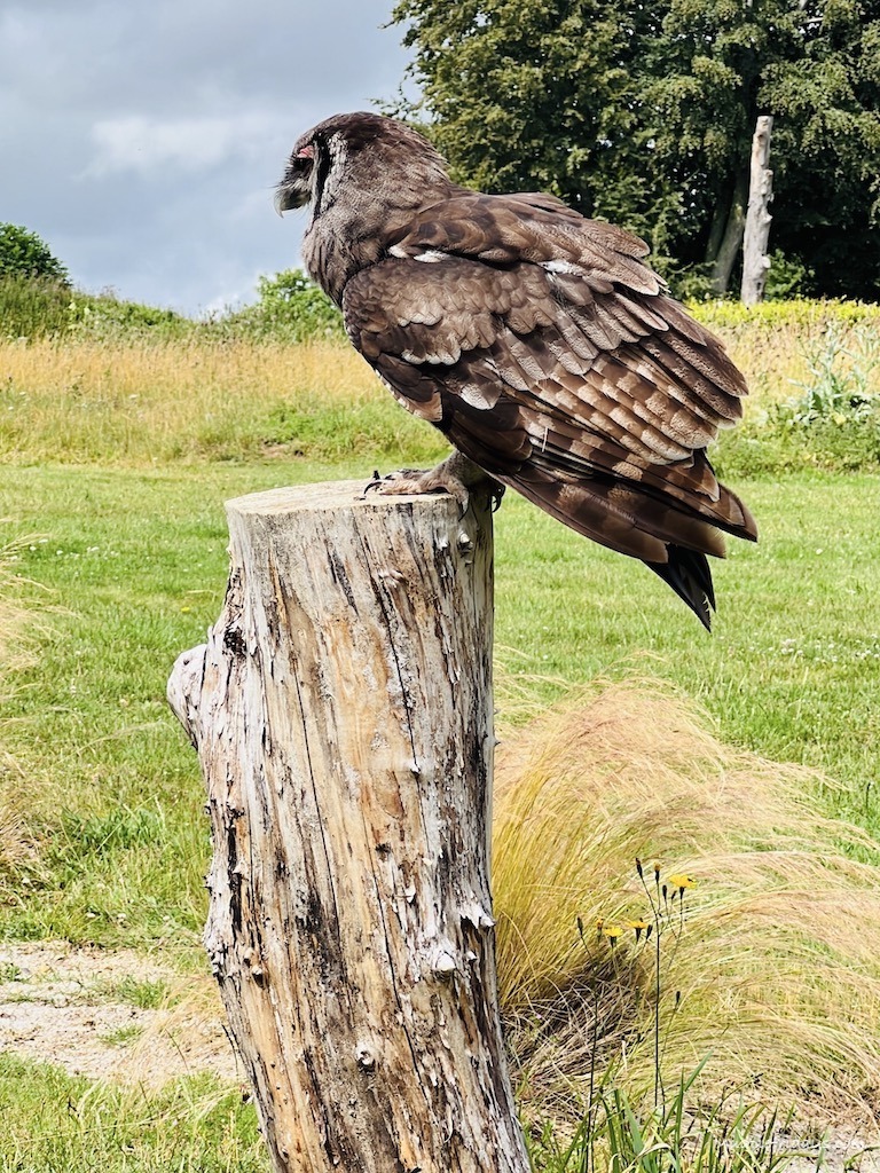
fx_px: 3254
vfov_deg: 20.4
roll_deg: +0.6
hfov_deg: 15.4
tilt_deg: -0.9
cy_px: 586
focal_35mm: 96
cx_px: 440
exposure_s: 1/381
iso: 32
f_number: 2.8
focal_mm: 9
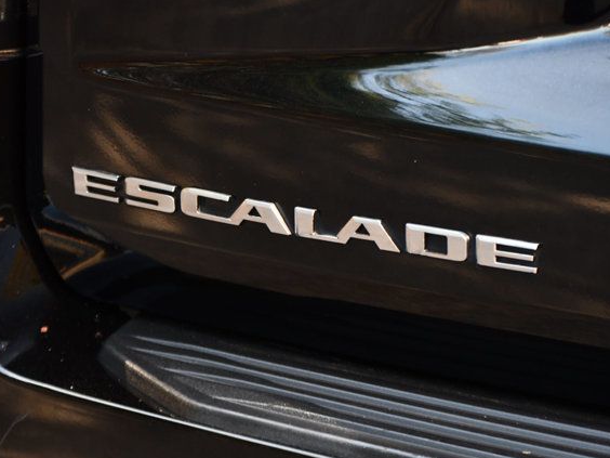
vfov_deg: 9.6
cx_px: 303
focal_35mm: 155
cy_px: 229
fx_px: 2731
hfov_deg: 12.7
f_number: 4.8
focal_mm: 95
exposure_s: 1/160
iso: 800
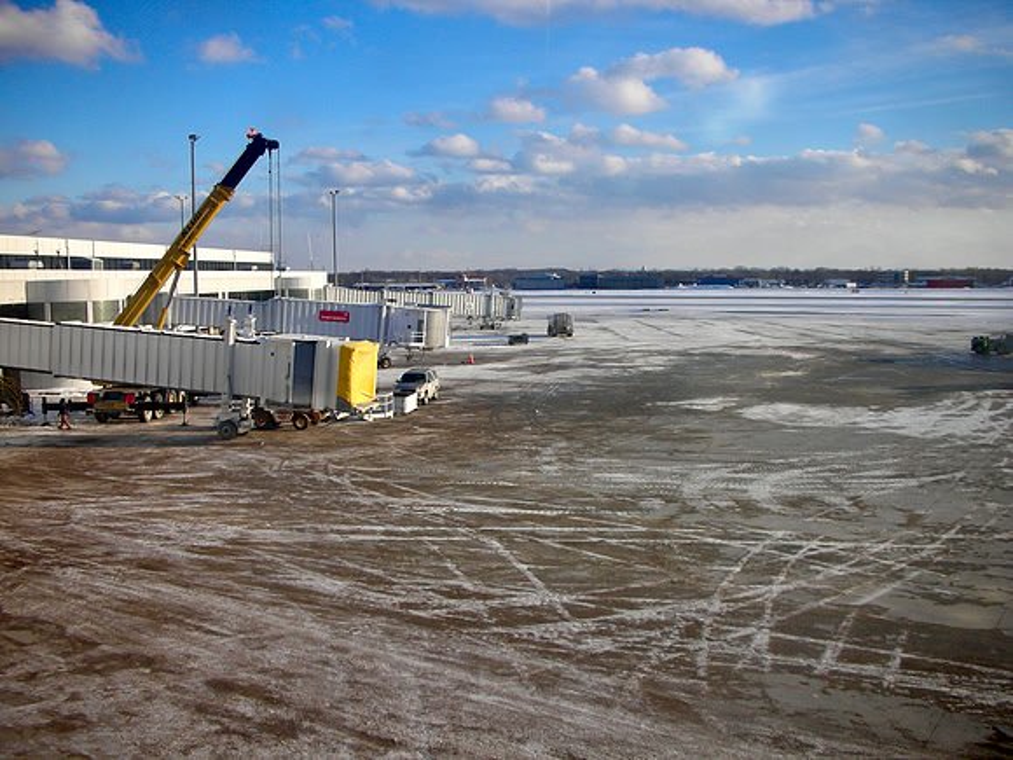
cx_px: 506
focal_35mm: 35
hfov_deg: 52.6
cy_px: 380
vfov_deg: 40.7
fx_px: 1024
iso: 50
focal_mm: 5.8
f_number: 3
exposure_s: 1/223
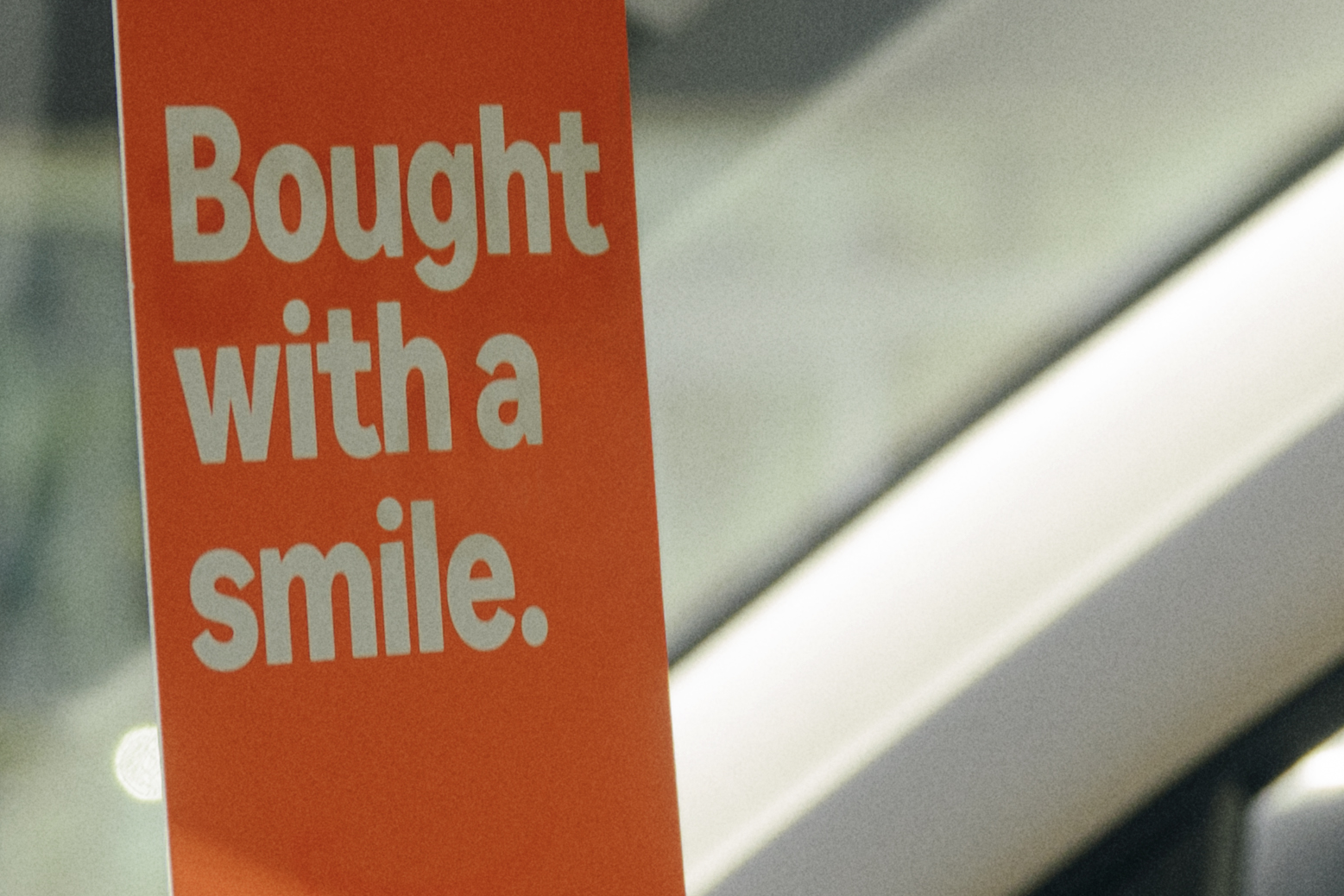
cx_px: 1189
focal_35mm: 228
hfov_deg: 9.0
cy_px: 590
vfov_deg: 6.0
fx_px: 8511
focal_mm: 43
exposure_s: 1/320
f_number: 4
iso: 100
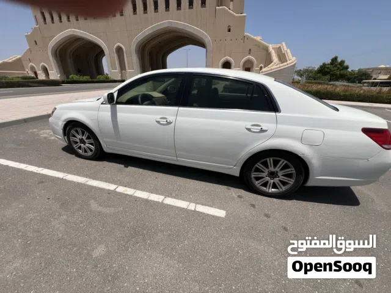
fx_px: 147
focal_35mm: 13
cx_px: 196
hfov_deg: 106.2
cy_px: 146
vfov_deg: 89.9
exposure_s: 1/3215
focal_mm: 1.57
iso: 32
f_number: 1.8
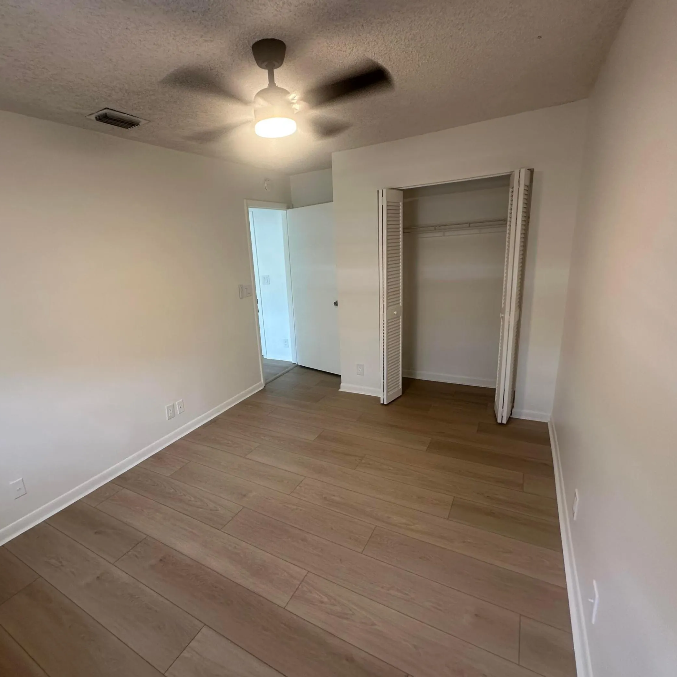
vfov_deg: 83.9
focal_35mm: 17
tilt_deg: -15.2
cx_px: 296
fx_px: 376
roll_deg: +3.9
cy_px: 349
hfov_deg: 83.6
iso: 125
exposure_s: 1/63
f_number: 2.2
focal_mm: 2.22
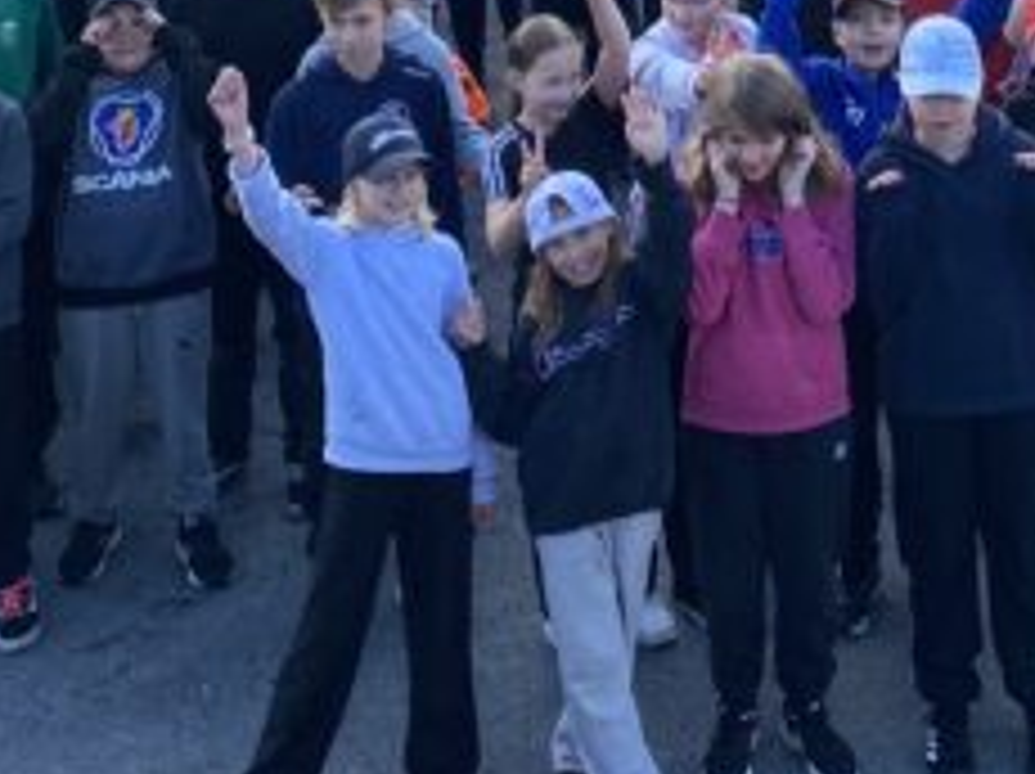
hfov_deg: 22.4
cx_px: 711
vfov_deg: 15.5
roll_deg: +1.7
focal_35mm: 87
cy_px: -432
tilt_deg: -3.8
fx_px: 2599
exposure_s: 1/1395
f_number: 1.8
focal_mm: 4.25
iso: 32
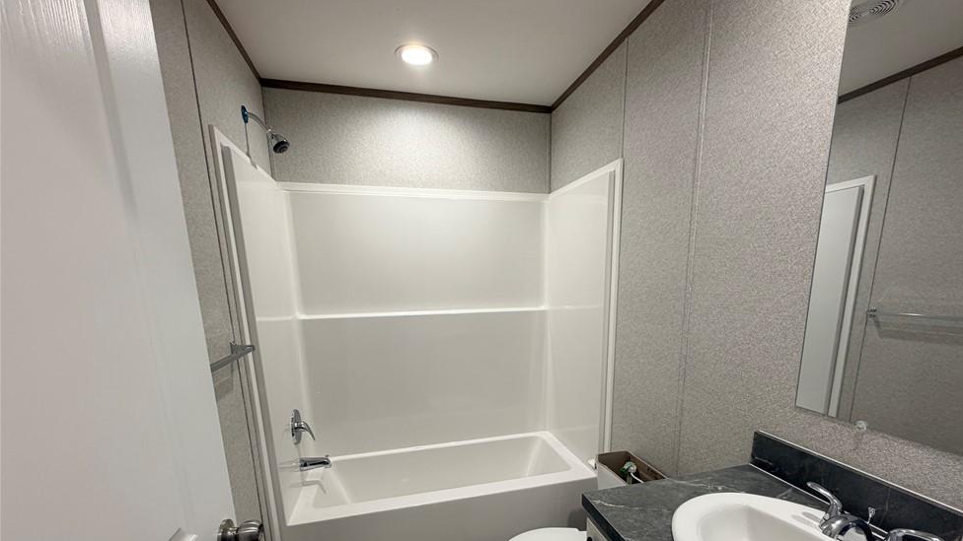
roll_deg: +1.4
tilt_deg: -12.1
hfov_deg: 99.3
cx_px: 504
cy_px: 362
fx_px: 409
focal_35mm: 16
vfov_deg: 65.3
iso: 160
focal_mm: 2.22
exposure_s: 1/120
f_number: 2.2
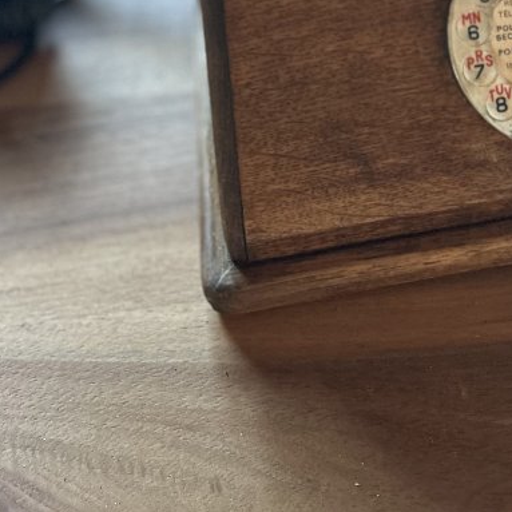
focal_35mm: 72
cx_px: 425
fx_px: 1205
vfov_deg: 20.3
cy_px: -275
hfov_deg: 23.6
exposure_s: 1/60
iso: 400
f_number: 1.5
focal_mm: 5.7
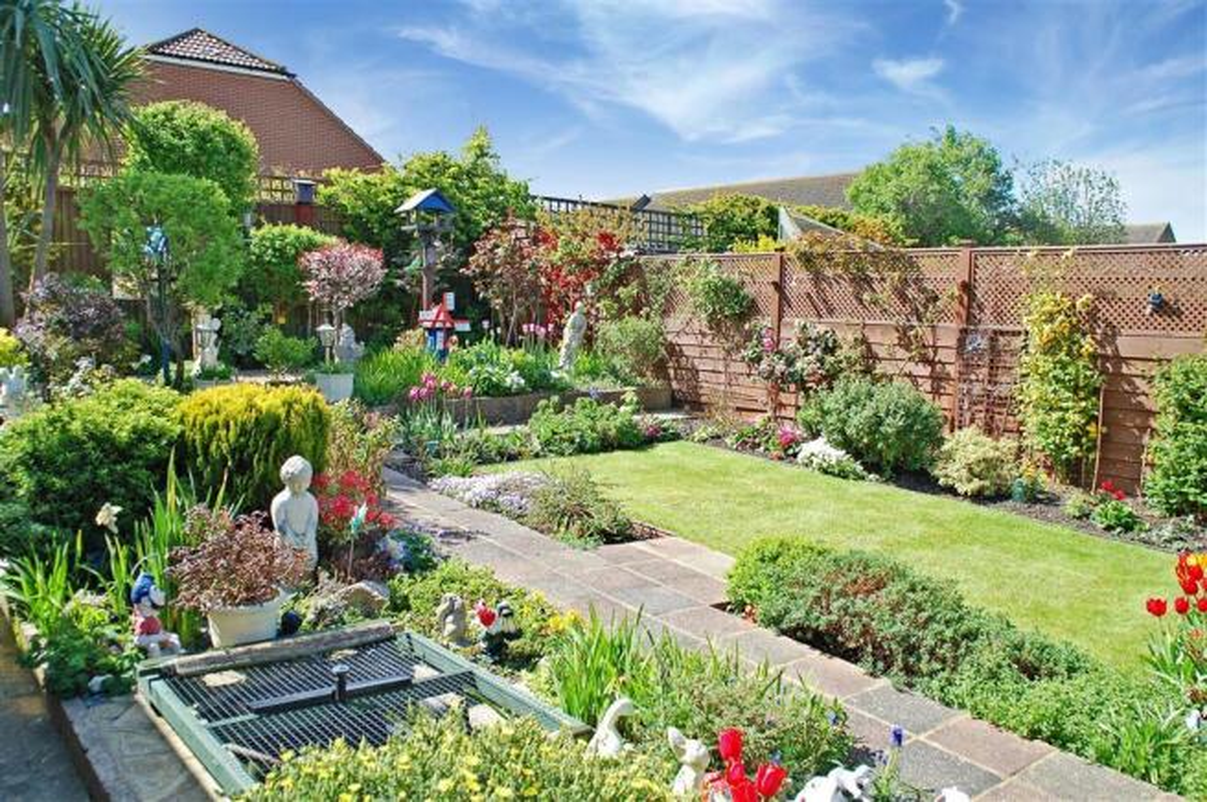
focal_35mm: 27
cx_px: 604
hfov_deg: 67.4
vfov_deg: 47.8
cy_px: 401
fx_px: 904
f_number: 8
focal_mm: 18
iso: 200
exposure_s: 1/250
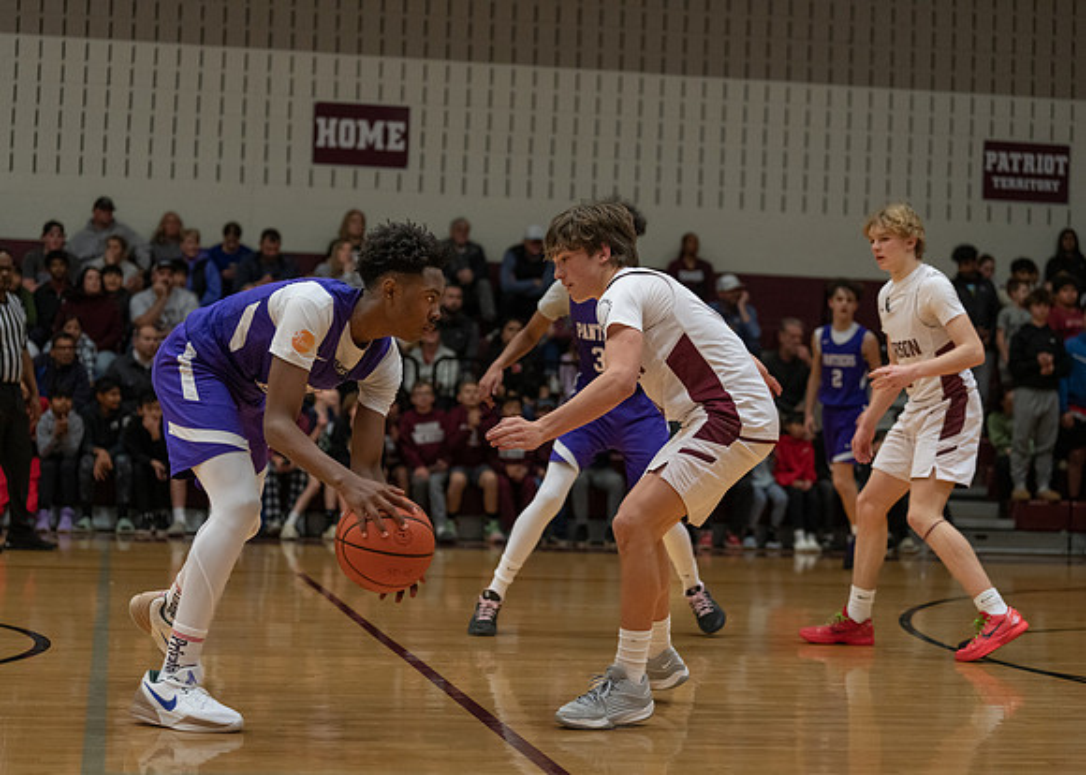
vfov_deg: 19.4
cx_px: 543
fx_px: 2262
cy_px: 388
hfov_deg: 27.0
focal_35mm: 73
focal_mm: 70
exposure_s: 1/1000
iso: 2500
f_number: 2.8
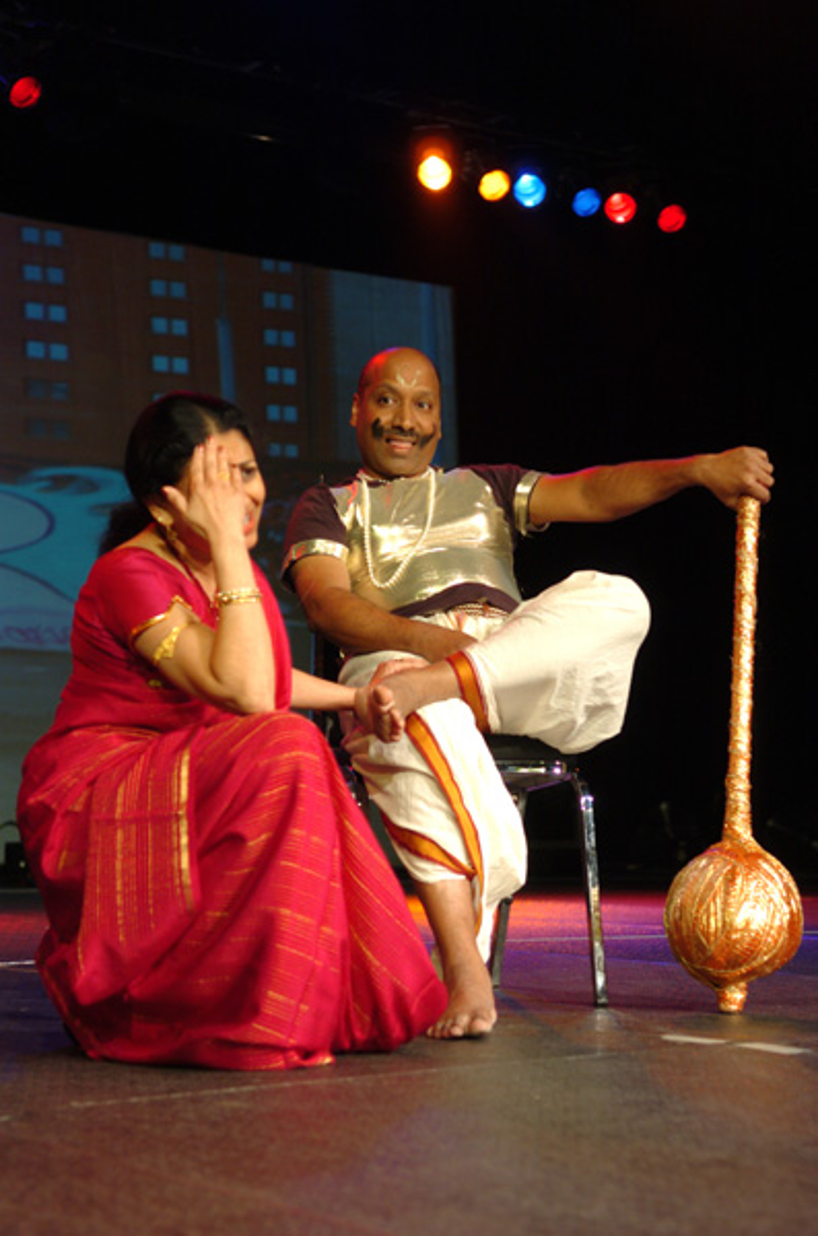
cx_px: 409
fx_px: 2312
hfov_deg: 20.1
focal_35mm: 68
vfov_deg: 29.9
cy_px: 618
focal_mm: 45
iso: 400
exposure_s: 1/100
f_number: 2.8
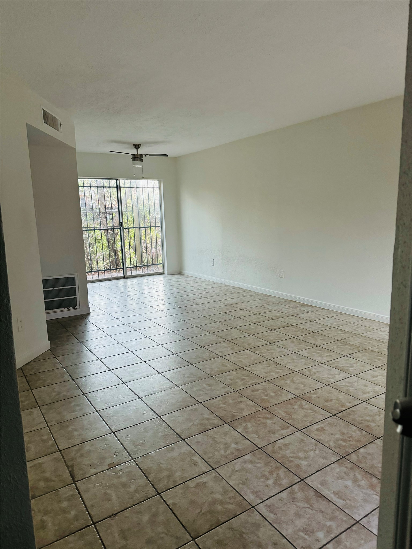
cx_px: 206
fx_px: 381
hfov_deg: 56.8
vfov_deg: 71.6
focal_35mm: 24
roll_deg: +1.3
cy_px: 274
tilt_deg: -9.0
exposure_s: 1/53
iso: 800
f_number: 1.78
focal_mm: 6.86
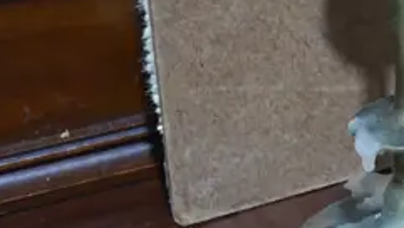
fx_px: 1587
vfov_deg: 7.9
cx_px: 798
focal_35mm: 148
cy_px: -199
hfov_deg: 12.8
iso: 640
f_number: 3.6
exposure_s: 1/60
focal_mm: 16
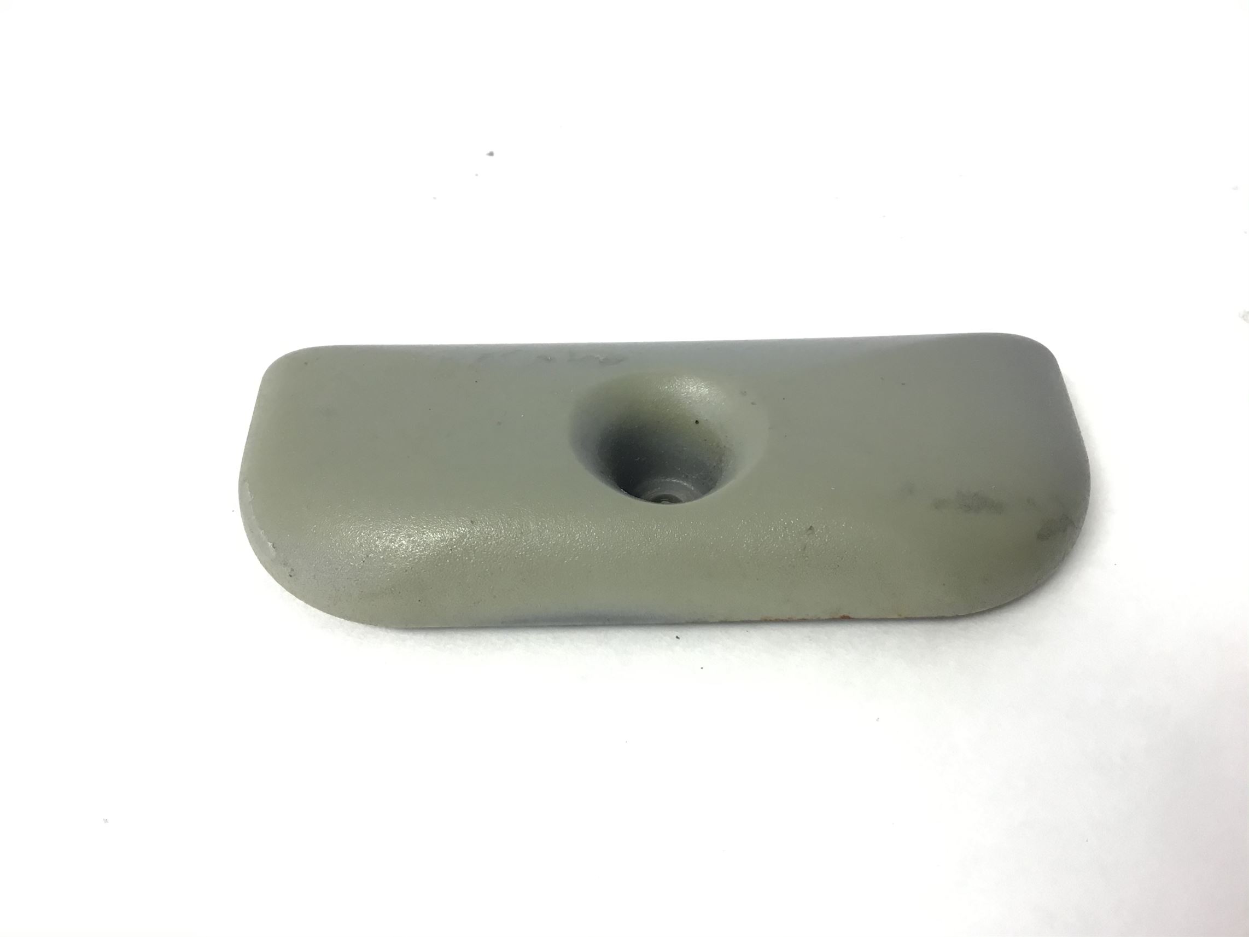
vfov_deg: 45.4
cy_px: 468
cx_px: 624
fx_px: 1119
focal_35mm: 31
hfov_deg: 58.4
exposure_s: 1/33
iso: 50
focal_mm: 3.3
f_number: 2.4
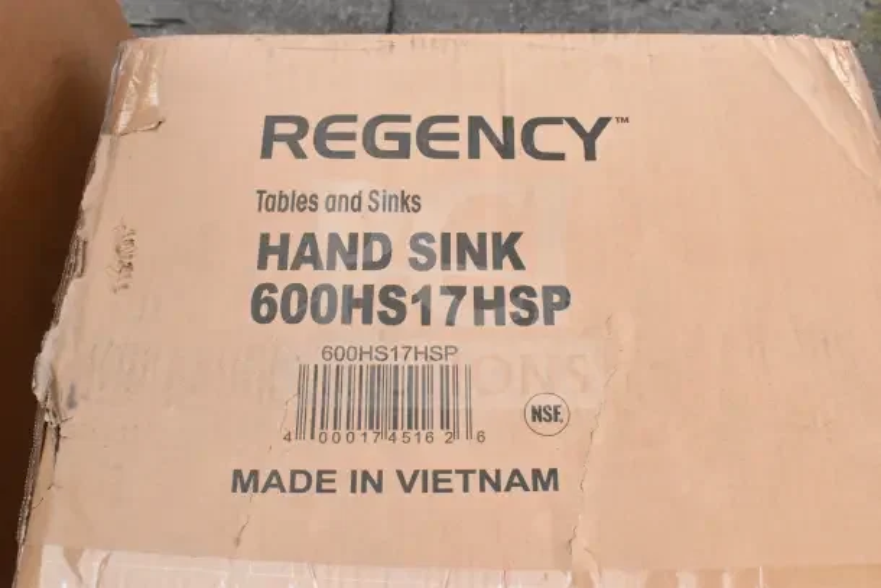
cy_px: 294
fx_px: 1101
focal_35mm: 45
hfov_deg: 43.6
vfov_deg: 29.9
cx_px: 440
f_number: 16
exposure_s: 1/1000
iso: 6400
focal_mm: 30
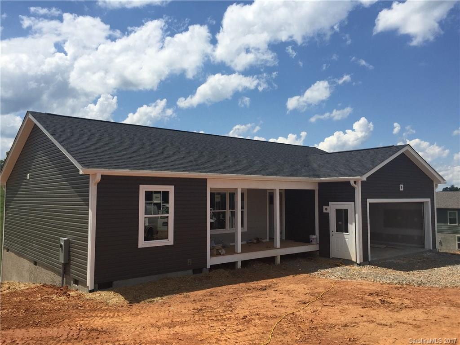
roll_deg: -0.4
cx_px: 230
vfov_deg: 48.2
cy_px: 172
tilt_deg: +3.9
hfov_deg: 61.7
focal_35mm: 29
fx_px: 385
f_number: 2.2
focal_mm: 4.15
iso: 32
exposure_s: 1/3300
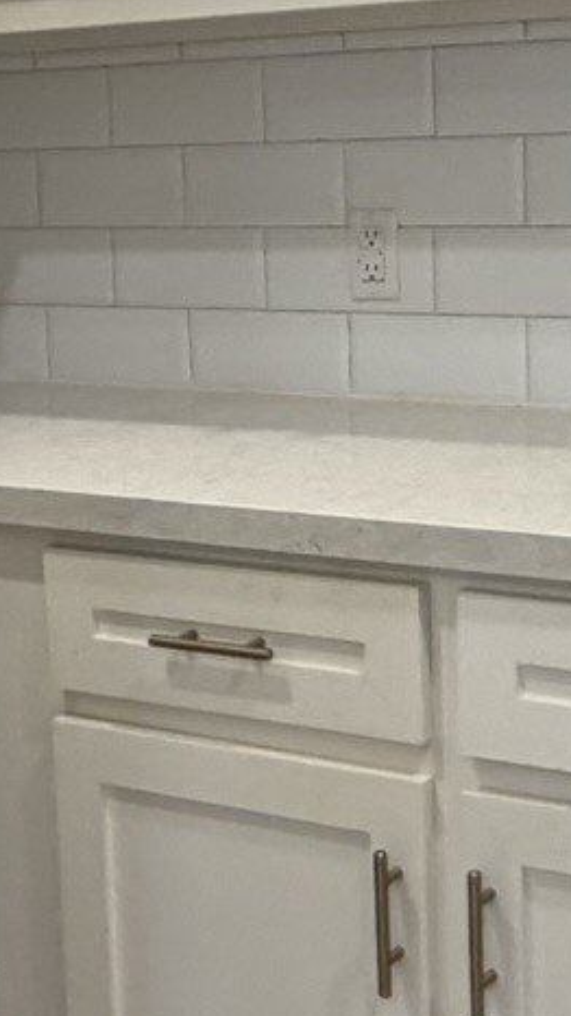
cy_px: 384
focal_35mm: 67
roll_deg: +3.5
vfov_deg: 31.3
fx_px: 1804
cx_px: 373
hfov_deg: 17.9
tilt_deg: -7.2
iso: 250
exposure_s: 1/120
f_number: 2.2
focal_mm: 2.22
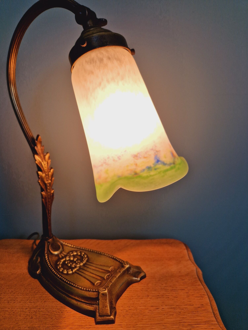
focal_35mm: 23
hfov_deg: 58.9
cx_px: 124
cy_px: 165
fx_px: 220
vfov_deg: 73.9
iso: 50
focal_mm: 5.4
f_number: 1.8
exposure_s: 1/214
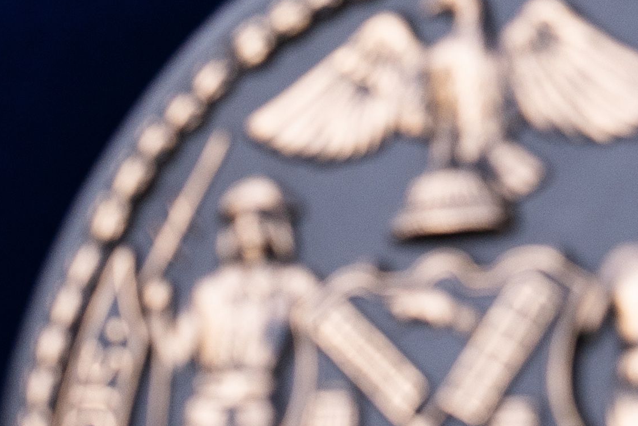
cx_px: 683
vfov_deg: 4.7
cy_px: -150
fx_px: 5104
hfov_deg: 7.1
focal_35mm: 288
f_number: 4
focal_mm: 54
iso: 200
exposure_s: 1/500
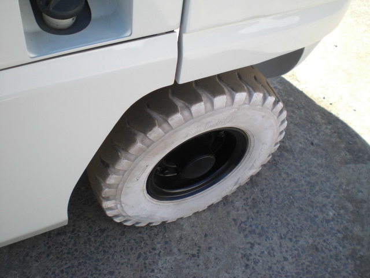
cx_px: 185
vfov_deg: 37.7
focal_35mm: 38
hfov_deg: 49.0
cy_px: 139
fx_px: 406
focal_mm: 6.3
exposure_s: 1/200
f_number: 3.1
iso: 64
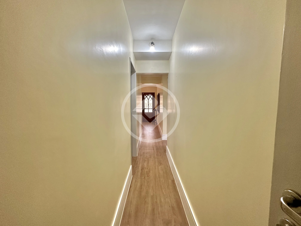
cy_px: 113
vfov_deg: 85.7
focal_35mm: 14
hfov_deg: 102.1
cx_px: 150
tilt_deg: -3.6
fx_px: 122
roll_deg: +0.1
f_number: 2.2
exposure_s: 1/60
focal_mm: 2.22
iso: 160
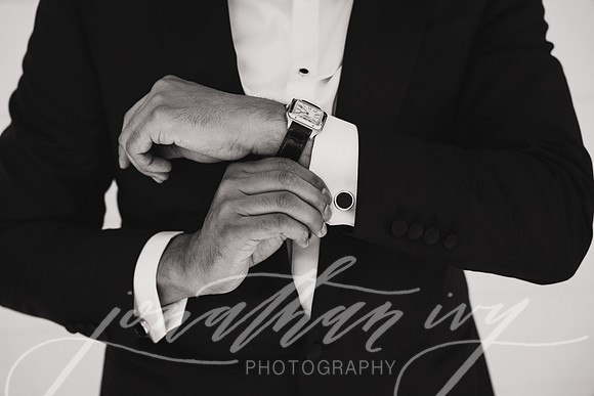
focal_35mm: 62
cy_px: 198
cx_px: 297
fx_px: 1023
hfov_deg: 32.4
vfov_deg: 21.9
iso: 100
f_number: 3.5
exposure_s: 1/250
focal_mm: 62
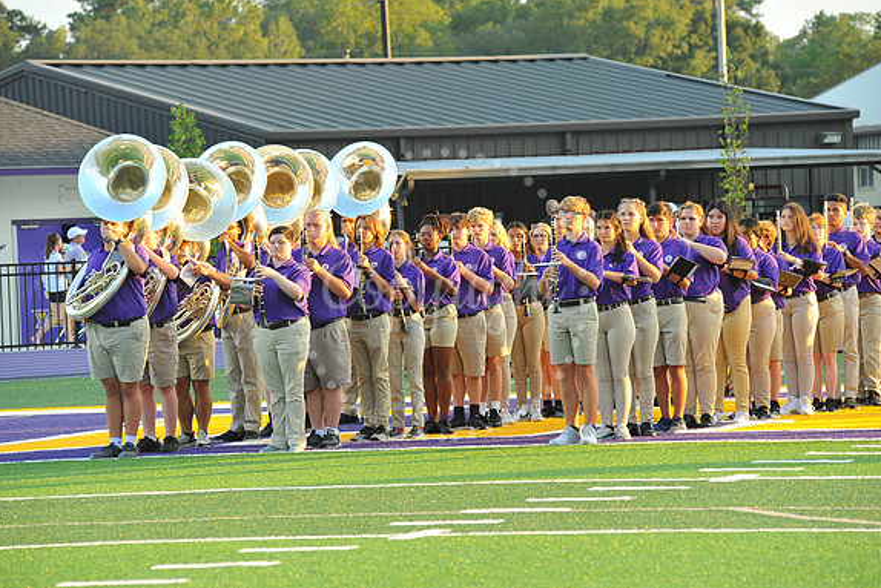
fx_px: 4944
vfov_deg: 6.8
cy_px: 293
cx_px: 442
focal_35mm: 202
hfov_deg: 10.2
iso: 250
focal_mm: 200
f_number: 7.1
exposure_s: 1/80
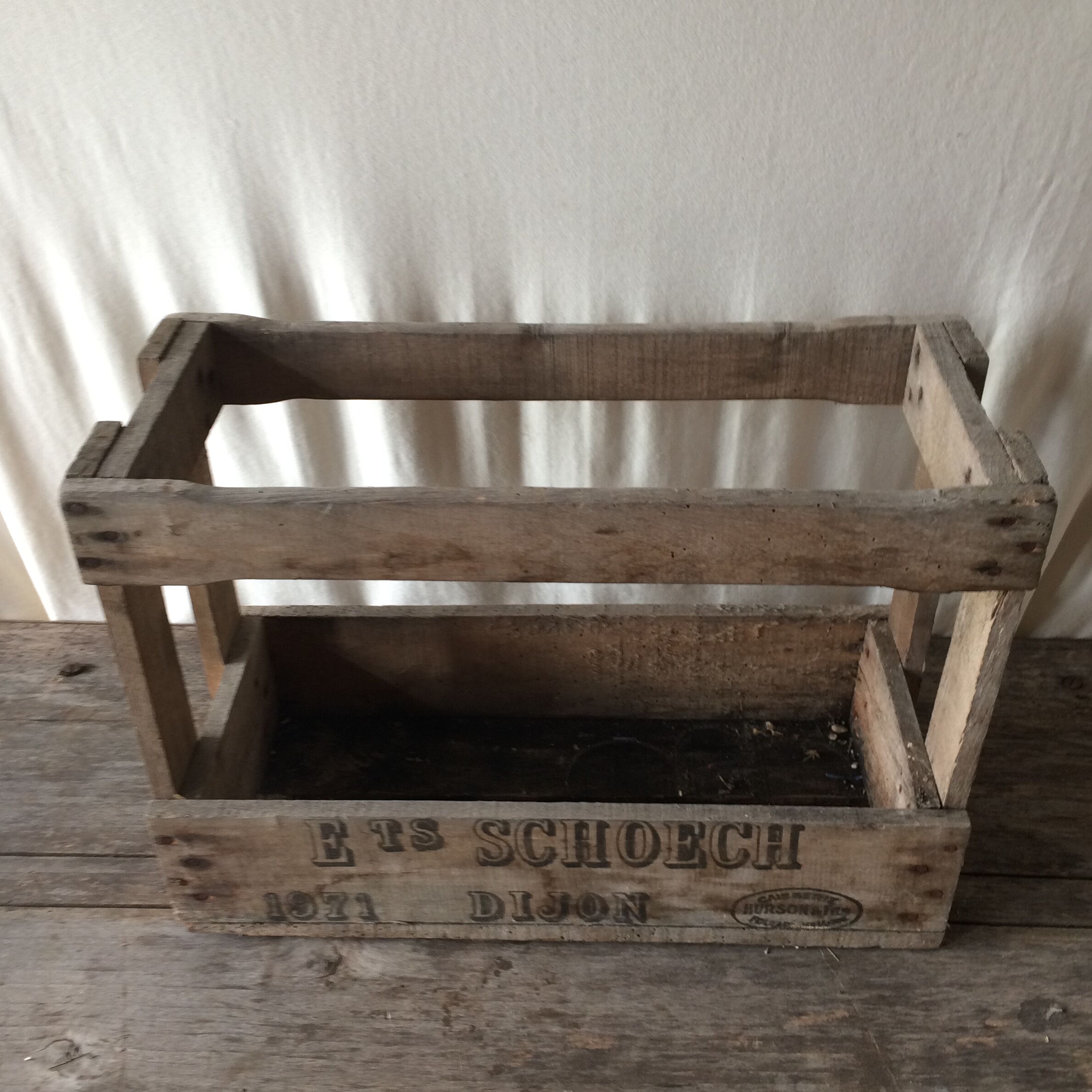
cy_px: 562
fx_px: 1249
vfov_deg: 47.2
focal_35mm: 35
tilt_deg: -37.8
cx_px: 546
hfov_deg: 47.2
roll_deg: -1.4
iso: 64
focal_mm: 4.15
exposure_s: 1/33
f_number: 2.2
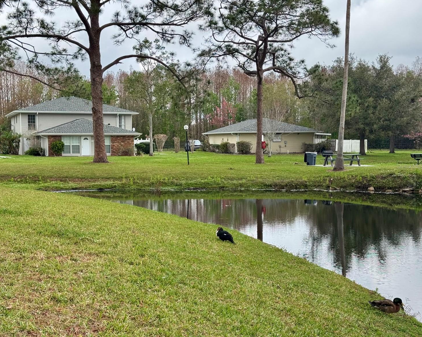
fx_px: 637
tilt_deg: -3.1
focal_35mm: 51
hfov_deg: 36.6
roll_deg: -0.1
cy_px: 166
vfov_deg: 29.7
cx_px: 194
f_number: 1.78
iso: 64
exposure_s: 1/1043
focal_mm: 6.76
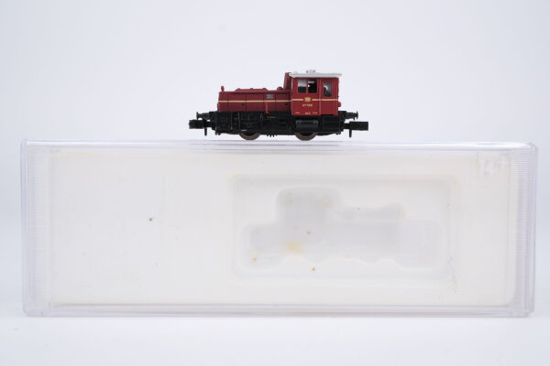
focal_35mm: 45
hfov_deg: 43.6
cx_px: 275
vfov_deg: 29.9
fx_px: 687
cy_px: 183
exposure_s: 1/125
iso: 250
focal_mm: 30
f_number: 10
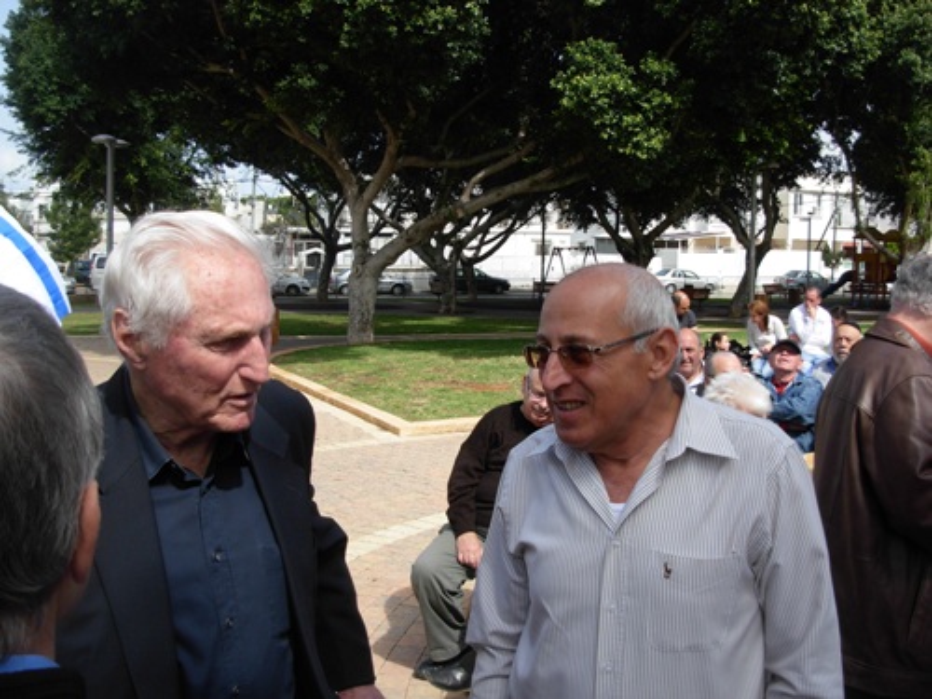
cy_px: 350
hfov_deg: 49.0
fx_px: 1023
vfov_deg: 37.7
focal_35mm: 38
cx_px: 466
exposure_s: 1/886
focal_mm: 6.3
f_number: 2.9
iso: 79
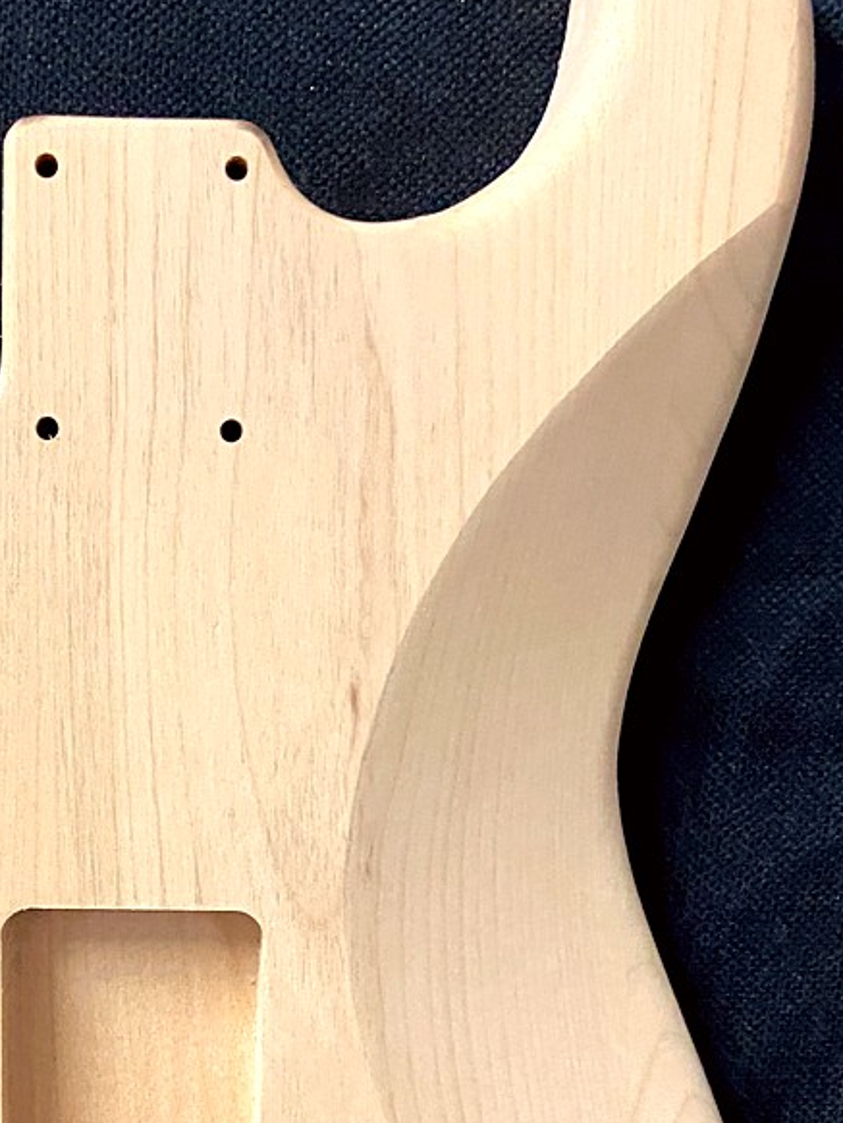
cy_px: 889
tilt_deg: -20.7
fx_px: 2044
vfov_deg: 30.0
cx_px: 129
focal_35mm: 63
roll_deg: +0.6
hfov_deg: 22.9
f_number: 1.8
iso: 400
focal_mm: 4.25
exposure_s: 1/40
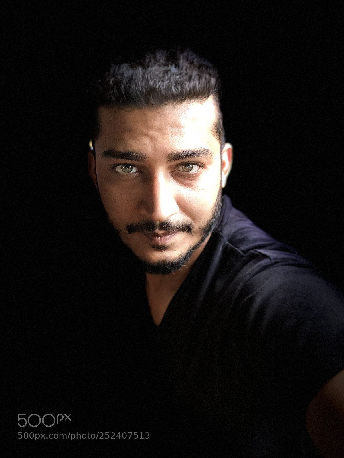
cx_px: 172
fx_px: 424
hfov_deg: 44.2
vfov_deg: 56.8
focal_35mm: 32
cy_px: 229
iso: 160
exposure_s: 1/20
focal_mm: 2.87
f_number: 2.2
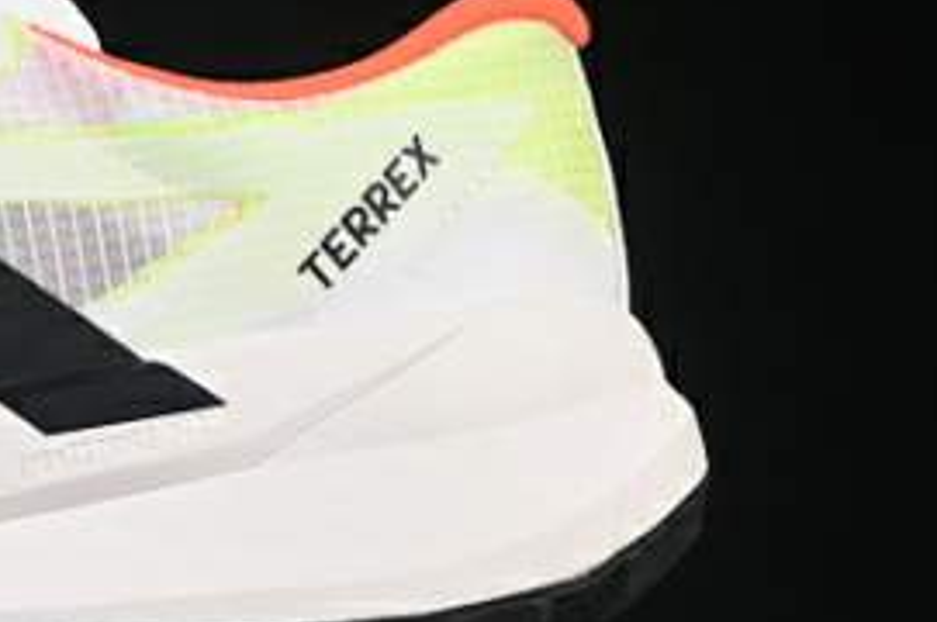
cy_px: 156
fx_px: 5251
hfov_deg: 10.1
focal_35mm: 202
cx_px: -156
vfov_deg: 6.8
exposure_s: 1/80
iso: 160
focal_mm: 50
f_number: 8
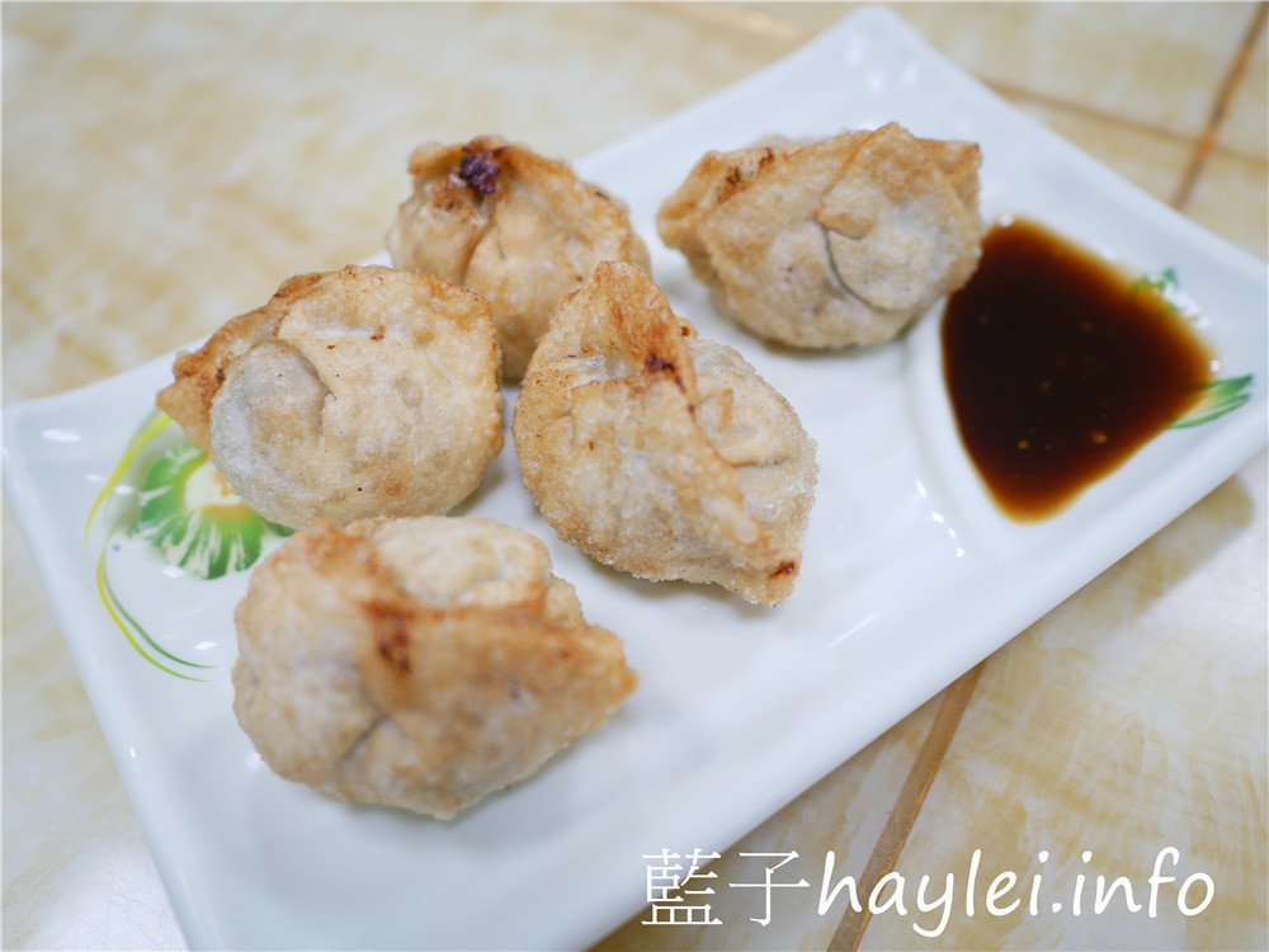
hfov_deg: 60.0
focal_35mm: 30
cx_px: 634
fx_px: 1100
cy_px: 476
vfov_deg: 46.8
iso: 250
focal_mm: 15
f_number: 1.7
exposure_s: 1/60
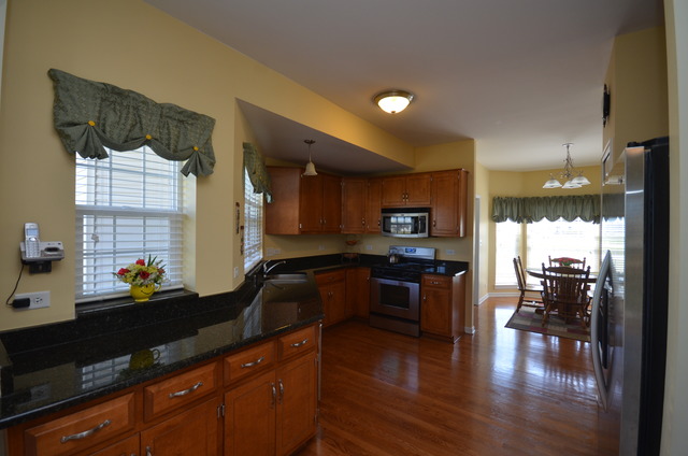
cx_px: 344
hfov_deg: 100.5
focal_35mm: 15
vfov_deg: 77.1
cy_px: 228
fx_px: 286
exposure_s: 1/125
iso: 400
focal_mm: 10
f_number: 5.6
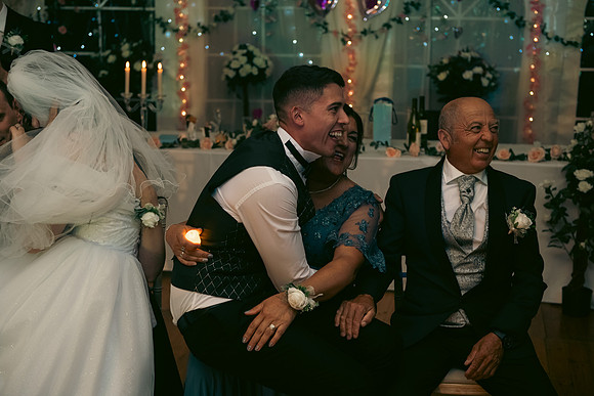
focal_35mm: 55
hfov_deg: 36.2
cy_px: 198
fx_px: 908
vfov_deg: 24.6
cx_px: 297
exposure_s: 1/160
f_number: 3.5
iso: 800
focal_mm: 55
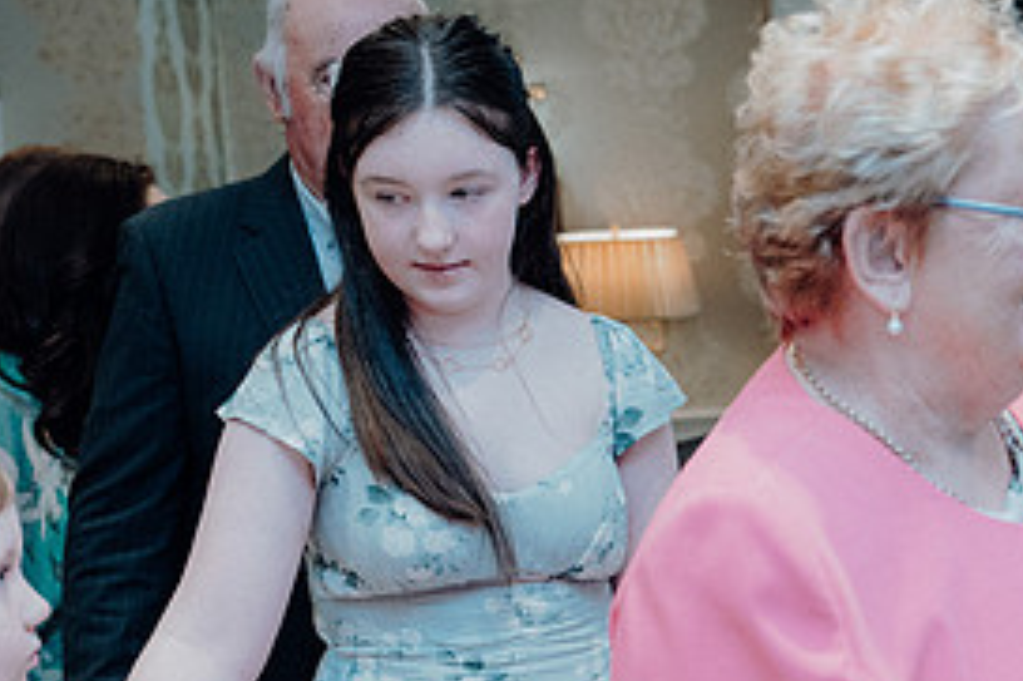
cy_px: 502
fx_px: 2243
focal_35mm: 79
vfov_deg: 17.2
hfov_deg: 25.0
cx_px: 906
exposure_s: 1/160
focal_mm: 37
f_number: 3.5
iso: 2000
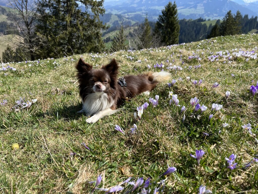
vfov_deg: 53.1
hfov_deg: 67.3
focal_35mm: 26
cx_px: 129
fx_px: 194
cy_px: 97
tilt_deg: -26.5
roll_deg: -3.7
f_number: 1.5
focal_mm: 5.7
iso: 50
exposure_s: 1/2571
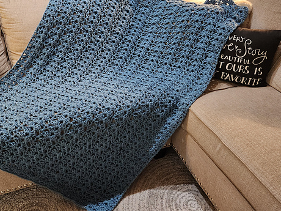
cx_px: 100
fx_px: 260
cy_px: 67
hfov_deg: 55.9
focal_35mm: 32
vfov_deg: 43.4
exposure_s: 1/120
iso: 1000
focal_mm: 5.4
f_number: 1.8
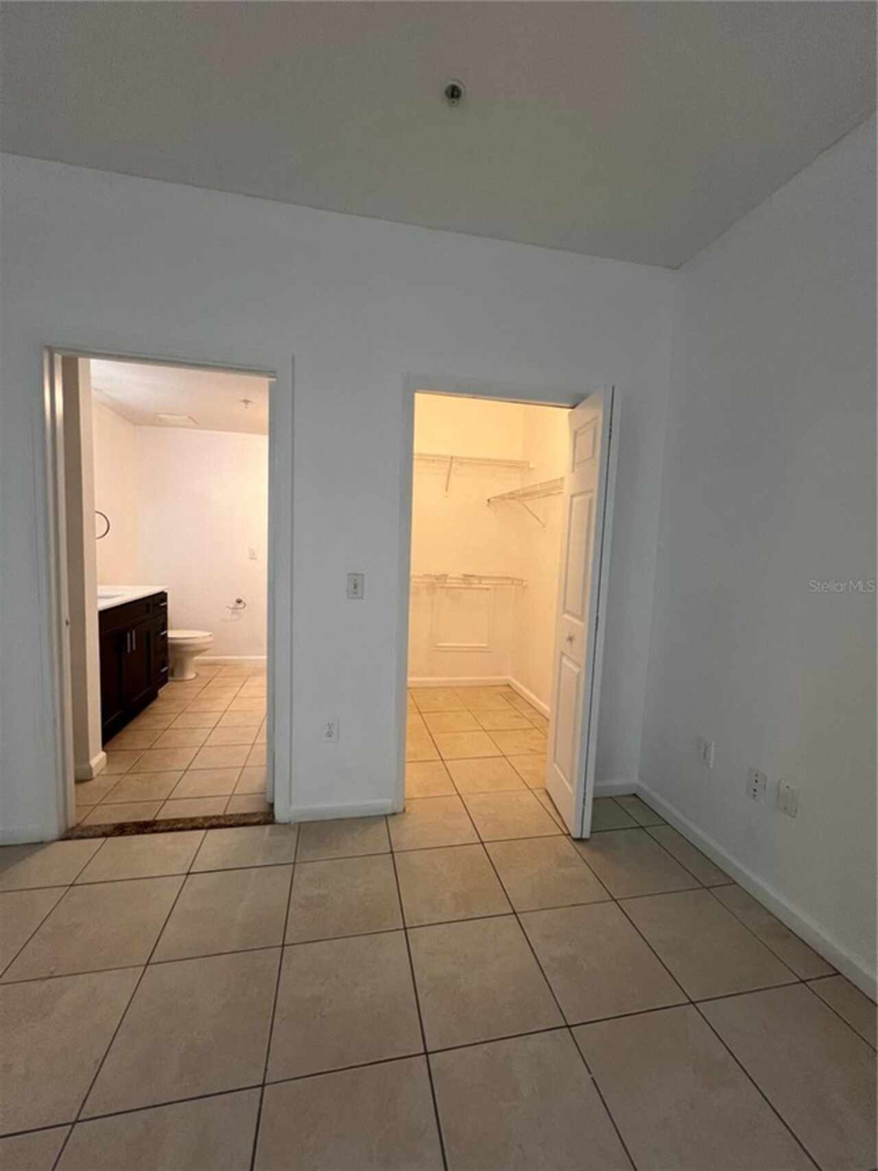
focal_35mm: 13
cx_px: 439
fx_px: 440
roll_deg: -1.6
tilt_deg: -4.7
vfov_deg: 106.2
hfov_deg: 89.9
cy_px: 586
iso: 160
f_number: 1.8
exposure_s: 1/60
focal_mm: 1.57
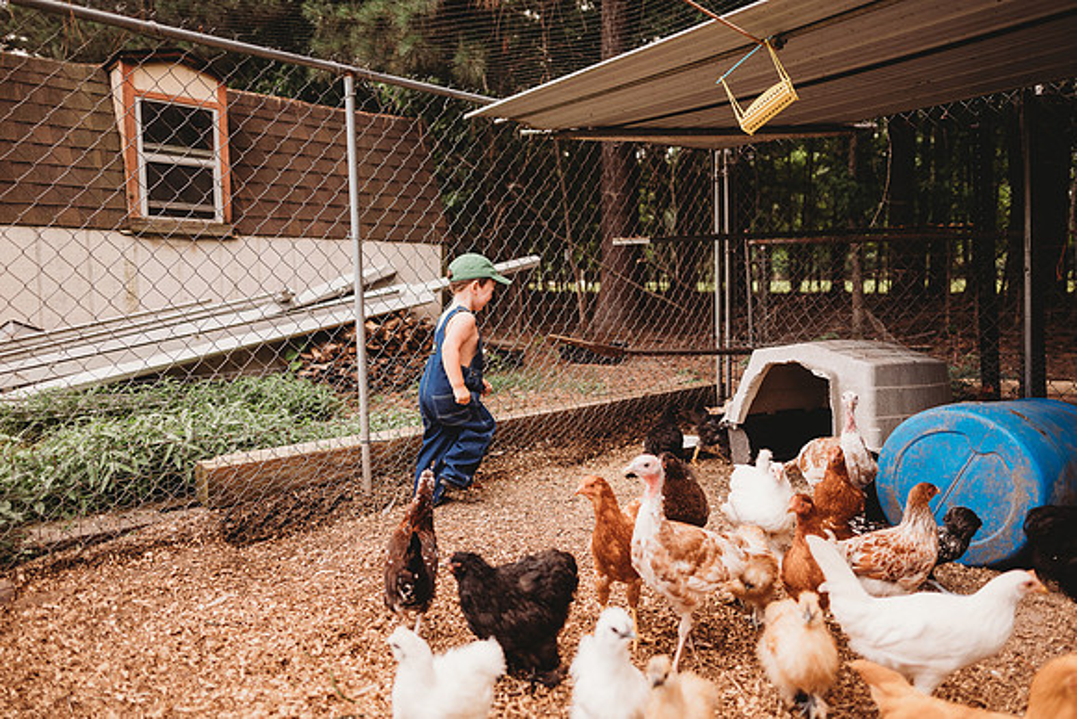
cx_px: 538
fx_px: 718
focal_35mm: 24
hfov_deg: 73.7
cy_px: 360
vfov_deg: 53.2
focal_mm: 24
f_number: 2.2
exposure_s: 1/500
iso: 100
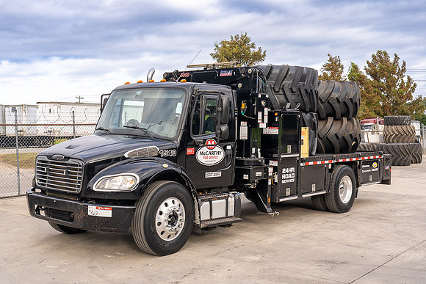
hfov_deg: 48.4
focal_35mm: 40
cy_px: 142
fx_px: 473
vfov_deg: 33.4
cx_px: 213
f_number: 6.3
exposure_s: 1/100
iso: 100
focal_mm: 40
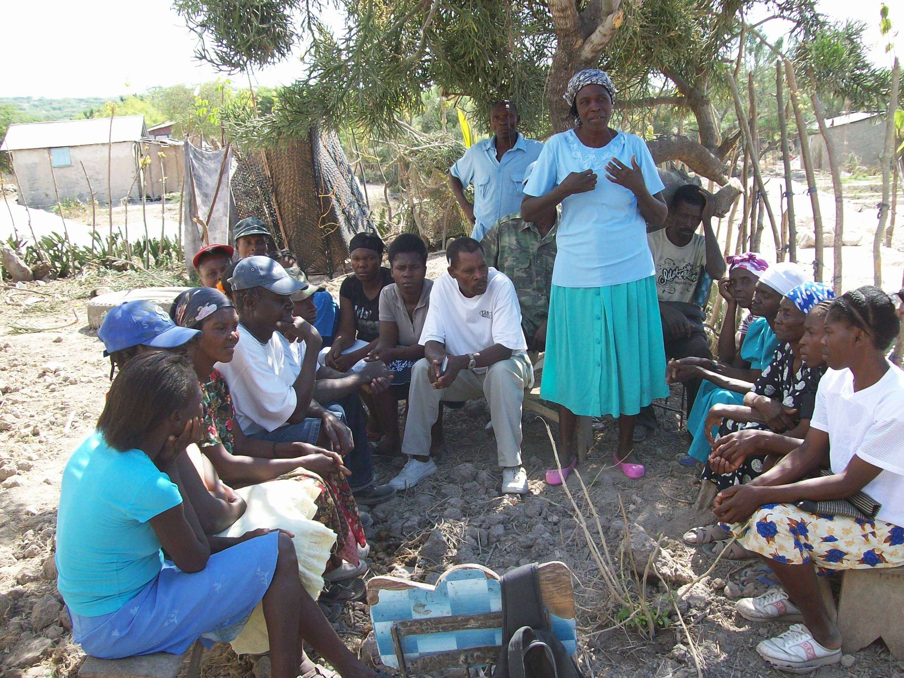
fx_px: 940
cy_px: 339
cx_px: 452
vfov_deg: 39.7
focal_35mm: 36
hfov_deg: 51.4
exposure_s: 1/332
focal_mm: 6
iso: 80
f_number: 2.7
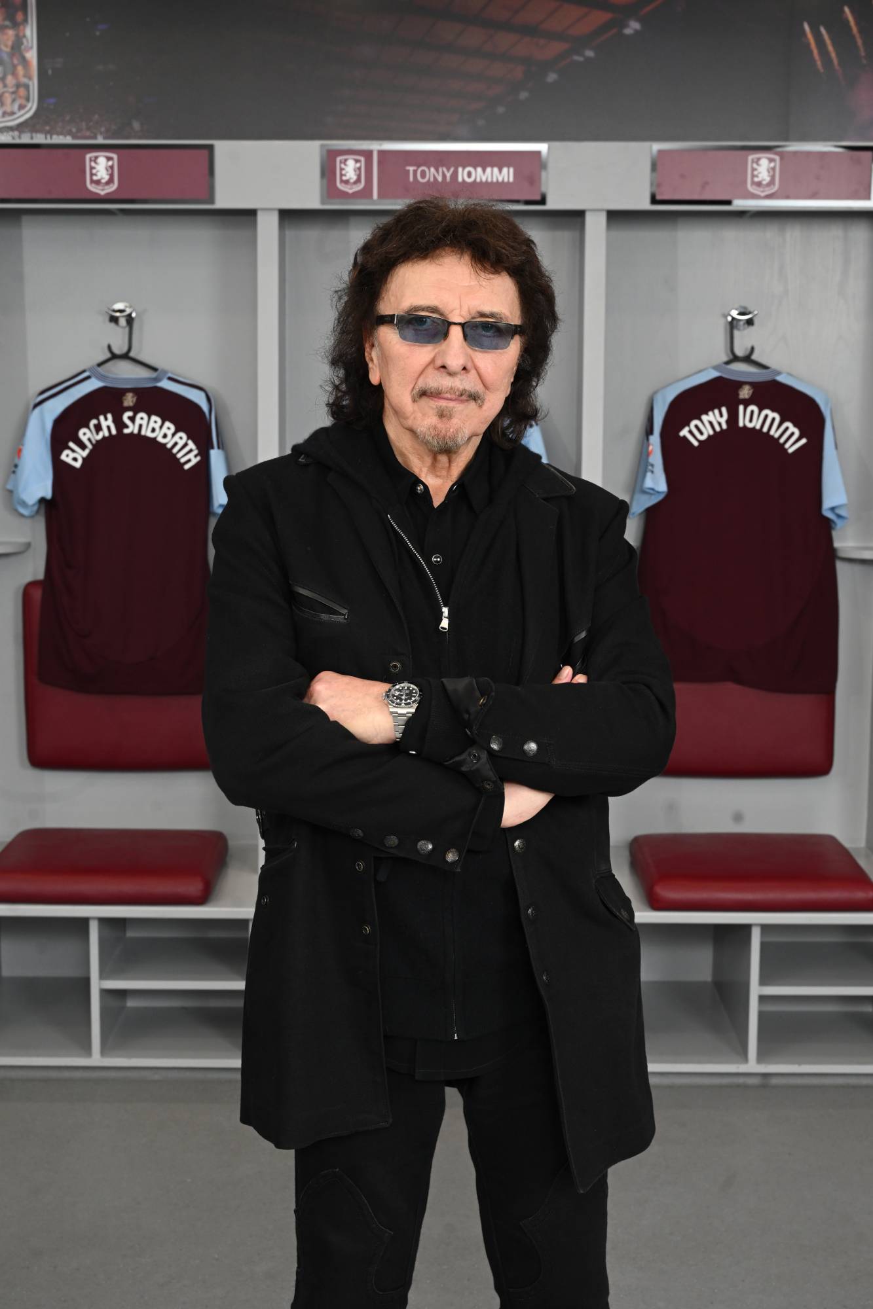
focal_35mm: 51
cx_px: 436
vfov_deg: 38.9
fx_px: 1855
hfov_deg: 26.5
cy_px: 654
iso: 1000
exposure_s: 1/160
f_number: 8
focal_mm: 51
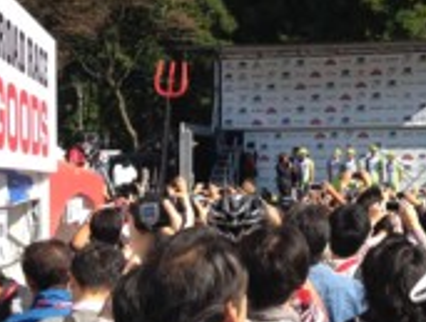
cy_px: 217
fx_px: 1135
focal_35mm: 92
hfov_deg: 20.9
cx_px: 356
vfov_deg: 16.1
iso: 50
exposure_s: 1/1022
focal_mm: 4.28
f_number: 2.4
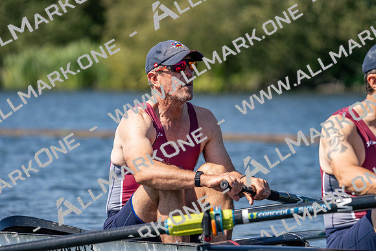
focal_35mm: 329
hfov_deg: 6.3
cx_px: 188
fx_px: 3437
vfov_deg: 4.2
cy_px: 126
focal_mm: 329
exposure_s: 1/2000
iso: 320
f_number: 6.3
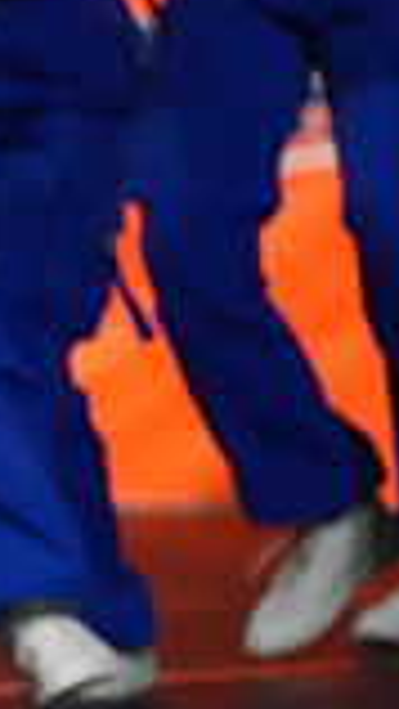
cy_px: 473
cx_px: -735
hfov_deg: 1.1
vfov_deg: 1.9
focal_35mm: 1155
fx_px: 21701
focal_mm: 300
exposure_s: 1/1250
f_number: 3.5
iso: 16000
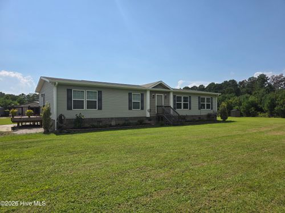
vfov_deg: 58.9
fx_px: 189
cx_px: 142
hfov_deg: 73.9
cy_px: 106
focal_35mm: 23
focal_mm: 6.3
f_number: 1.7
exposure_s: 1/7944
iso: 50
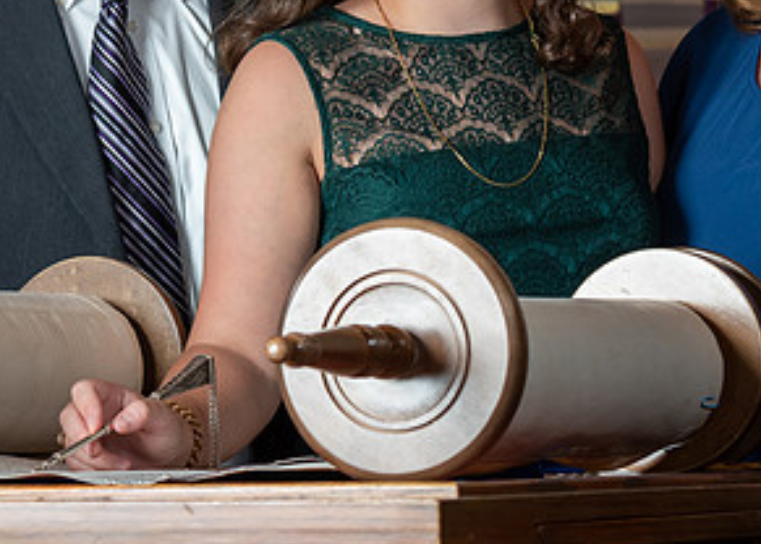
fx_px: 4951
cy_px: 10
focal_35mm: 229
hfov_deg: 8.8
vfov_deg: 6.3
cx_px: 440
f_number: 5.6
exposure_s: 1/250
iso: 400
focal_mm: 70
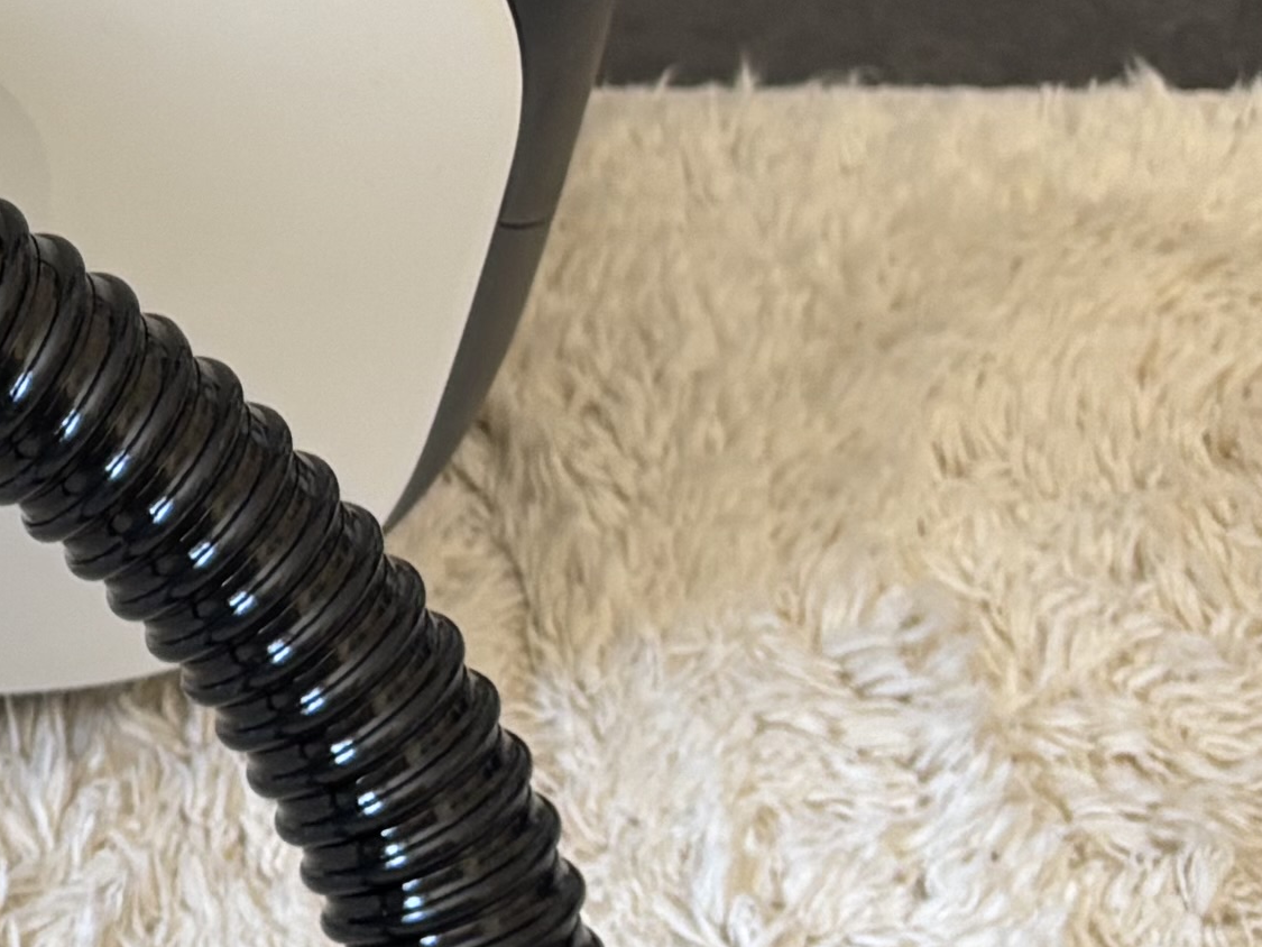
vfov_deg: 11.1
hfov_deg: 13.4
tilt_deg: -42.7
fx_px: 4813
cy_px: -4
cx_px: -1000
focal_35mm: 132
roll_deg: -1.4
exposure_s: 1/60
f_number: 1.6
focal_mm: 5.96
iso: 160
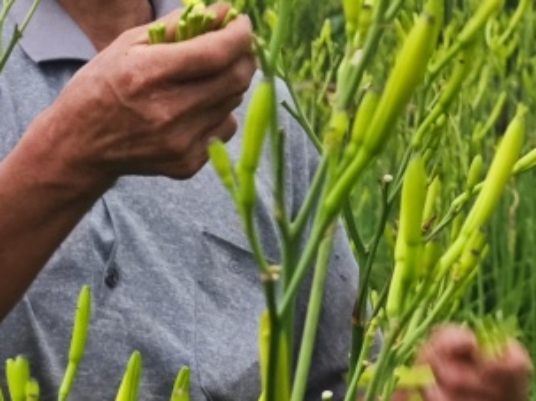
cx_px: 267
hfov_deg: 10.0
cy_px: 454
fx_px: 3065
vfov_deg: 7.4
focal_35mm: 198
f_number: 2
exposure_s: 1/100
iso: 500
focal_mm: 9
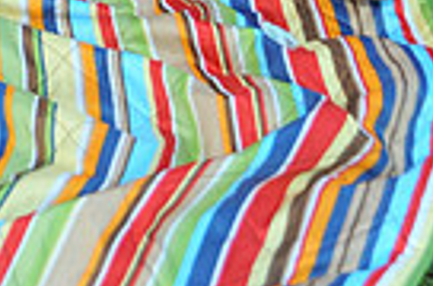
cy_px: -508
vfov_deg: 6.2
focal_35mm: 205
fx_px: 2460
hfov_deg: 10.0
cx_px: -41
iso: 800
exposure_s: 1/60
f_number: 6.3
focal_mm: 48
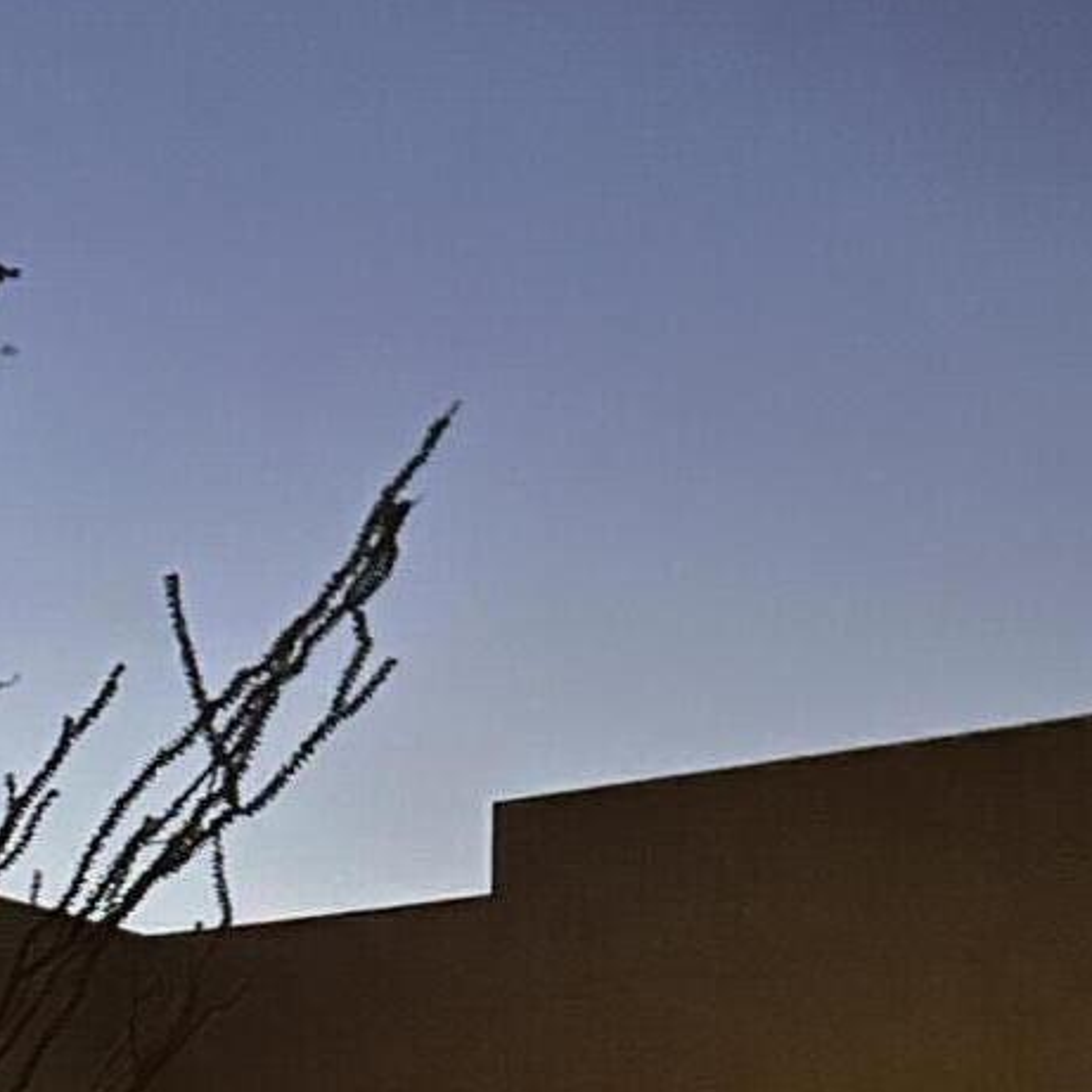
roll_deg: -3.6
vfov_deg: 17.5
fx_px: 3284
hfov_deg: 18.8
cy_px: 1471
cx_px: 294
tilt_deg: +1.0
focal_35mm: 92
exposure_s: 1/9
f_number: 1.78
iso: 2000
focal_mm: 6.86
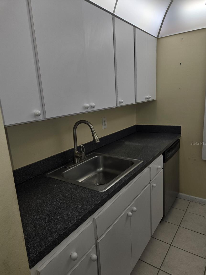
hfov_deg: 56.8
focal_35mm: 24
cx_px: 100
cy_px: 143
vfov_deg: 71.6
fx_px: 190
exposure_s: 1/60
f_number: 1.8
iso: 32
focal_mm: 5.4
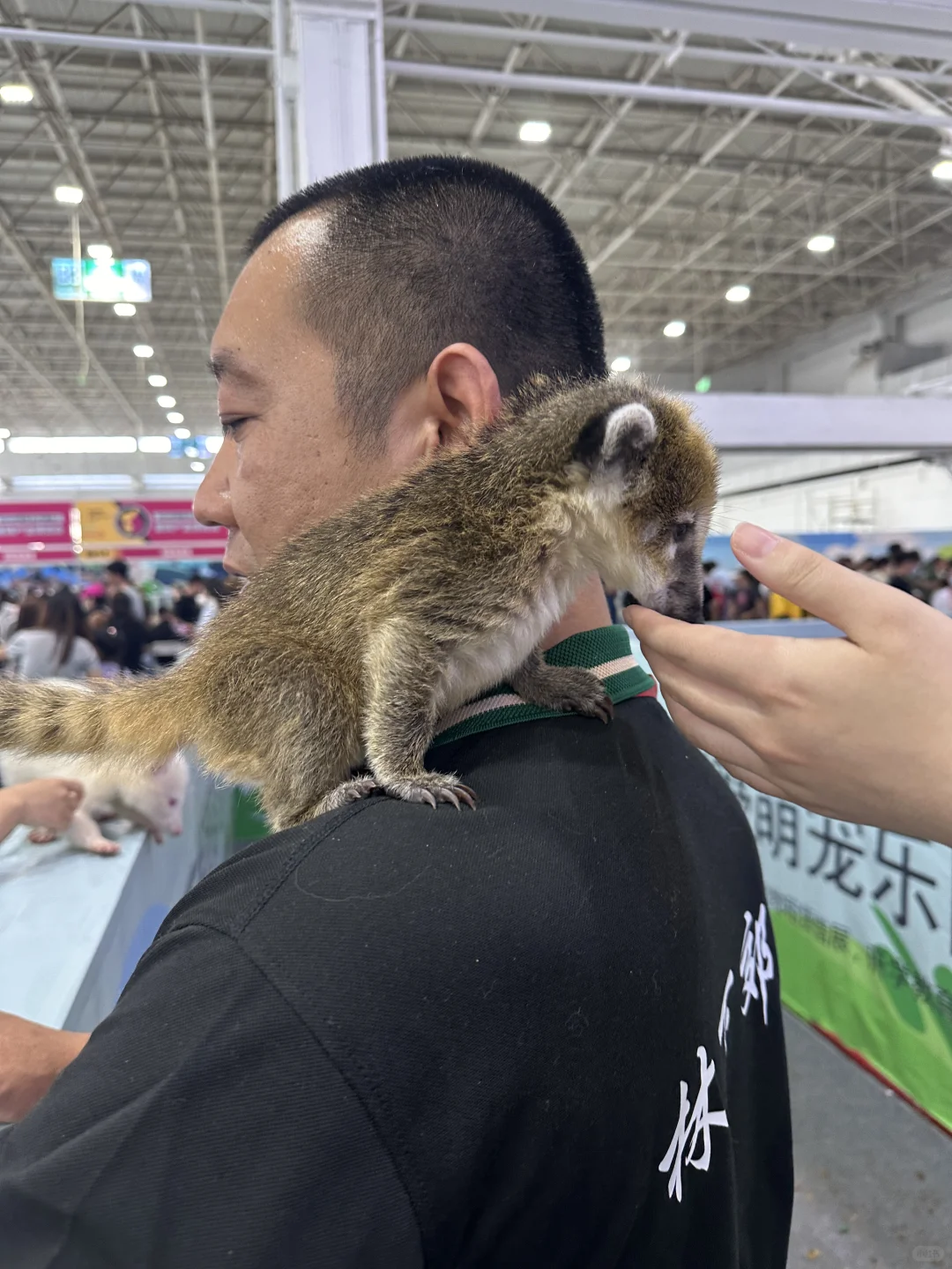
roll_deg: +1.4
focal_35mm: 24
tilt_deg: -1.8
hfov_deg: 56.8
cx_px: 476
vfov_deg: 71.6
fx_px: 880
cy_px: 634
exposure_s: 1/50
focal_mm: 6.86
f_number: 1.78
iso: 200
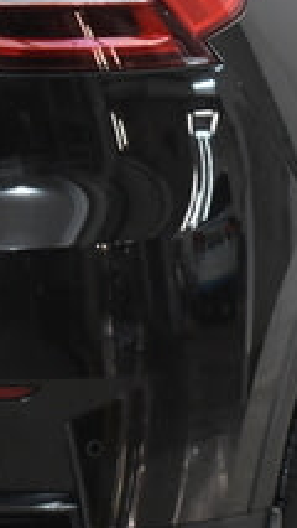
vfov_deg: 8.1
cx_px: -5
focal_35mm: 266
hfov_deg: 4.6
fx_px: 3720
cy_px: 154
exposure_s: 1/60
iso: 1250
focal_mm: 40
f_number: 5
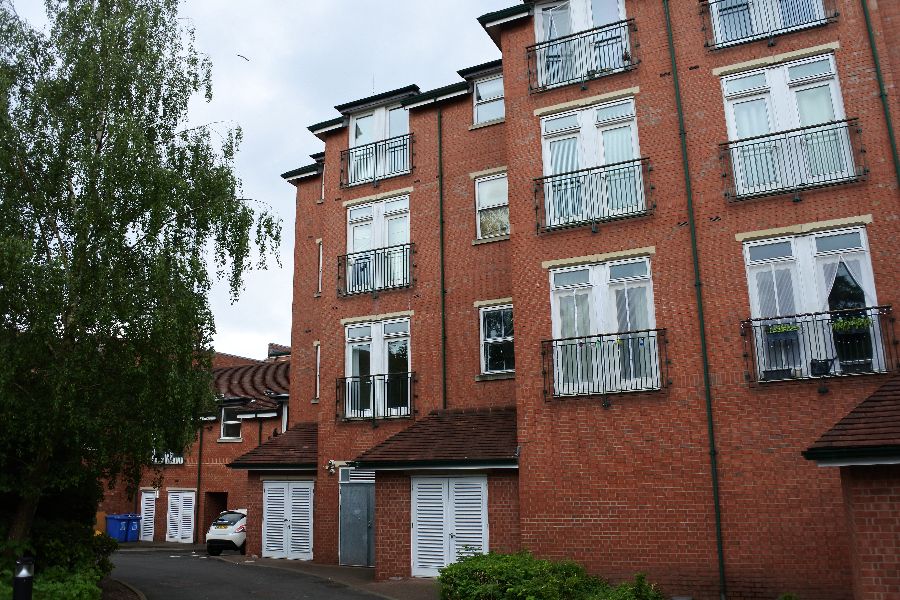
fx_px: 675
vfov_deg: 47.9
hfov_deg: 67.4
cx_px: 450
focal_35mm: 27
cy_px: 300
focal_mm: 10
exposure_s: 1/320
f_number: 4
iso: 160
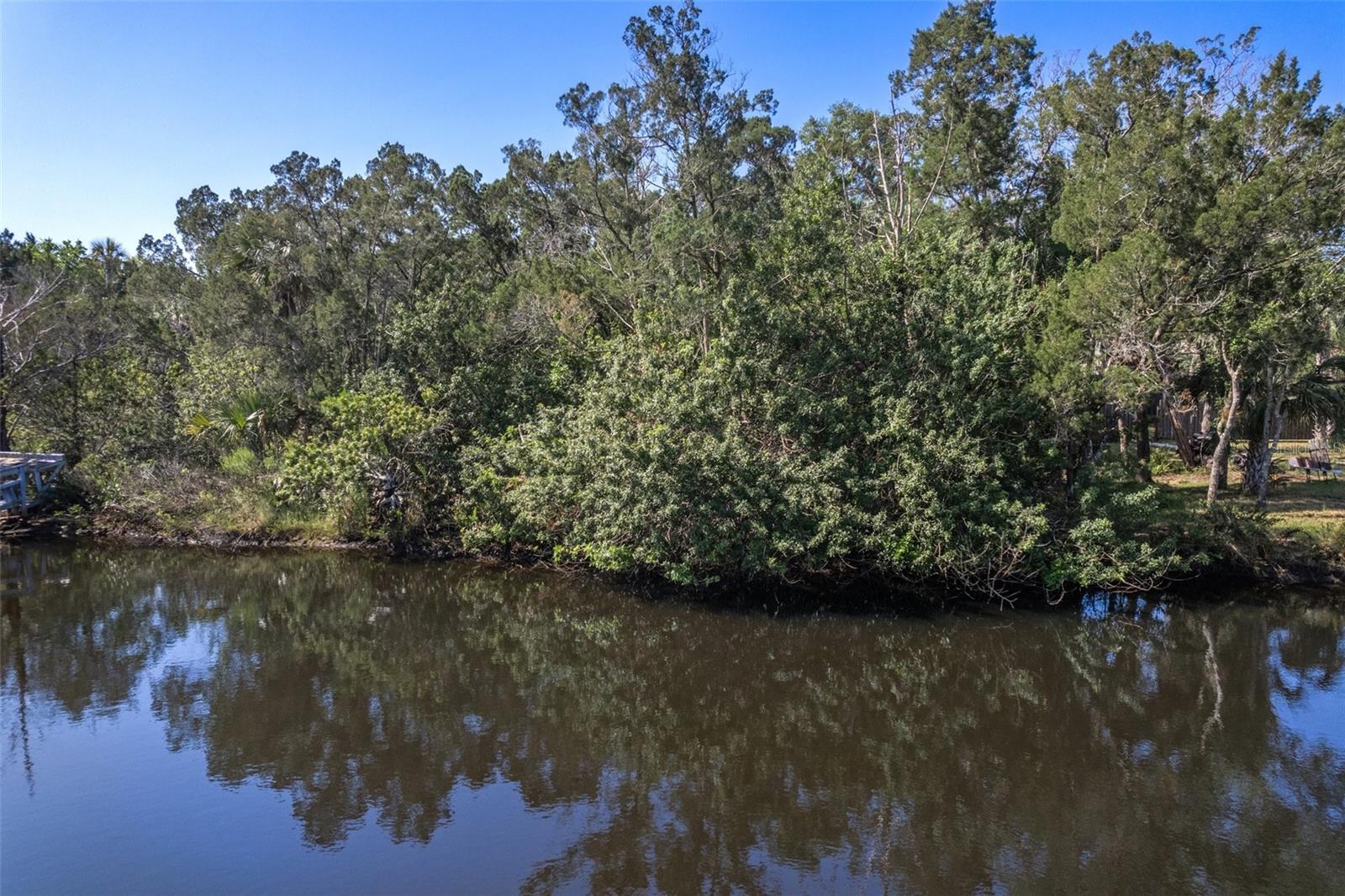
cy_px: 448
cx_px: 672
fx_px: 822
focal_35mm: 22
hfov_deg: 78.6
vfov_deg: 57.2
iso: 100
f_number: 2.8
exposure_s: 1/1250
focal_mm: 8.38
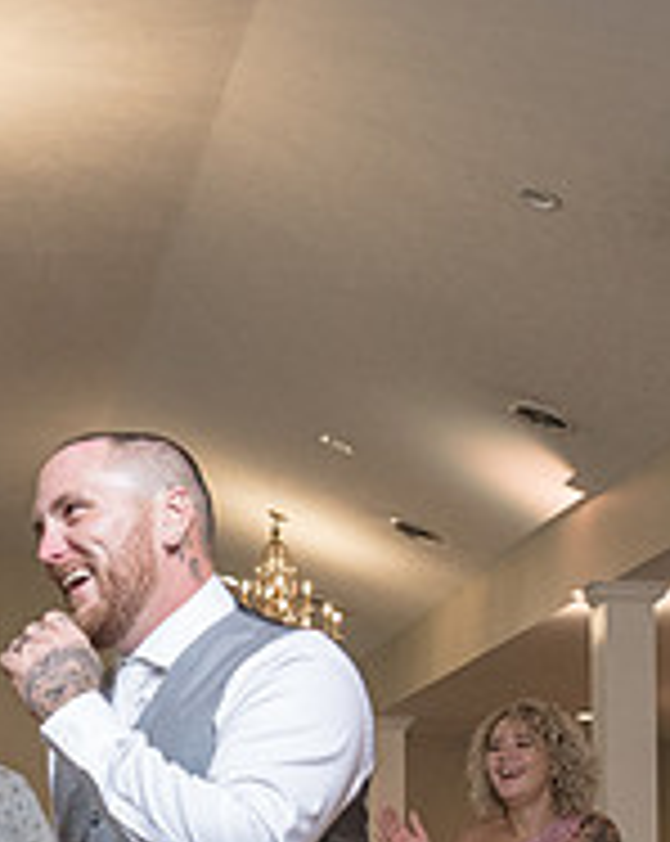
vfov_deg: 20.0
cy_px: 855
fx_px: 2311
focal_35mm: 93
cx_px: 204
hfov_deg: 16.4
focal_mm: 24
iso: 2000
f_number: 4
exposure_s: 1/250
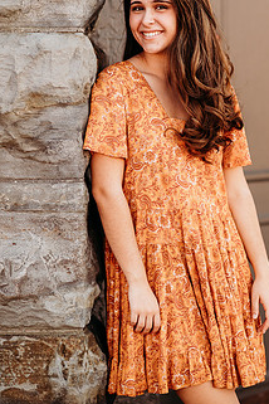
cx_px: 163
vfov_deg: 17.2
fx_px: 1334
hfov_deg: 11.5
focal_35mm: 119
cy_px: 132
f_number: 2
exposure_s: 1/500
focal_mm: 85
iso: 160
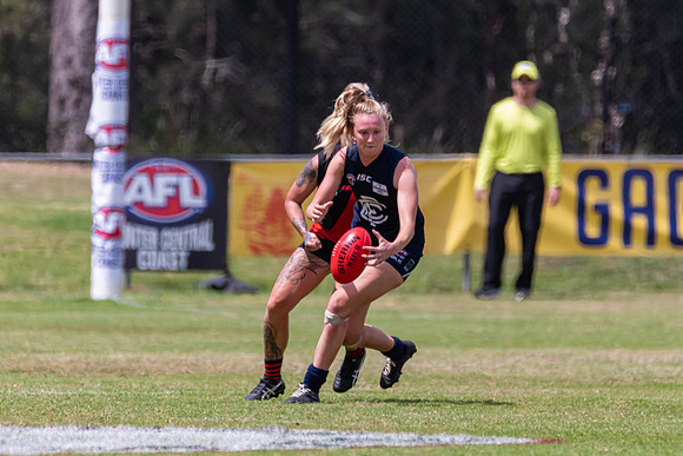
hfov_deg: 2.2
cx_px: 352
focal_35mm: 926
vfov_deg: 1.5
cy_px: 218
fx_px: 17572
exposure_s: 1/2000
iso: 800
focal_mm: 600
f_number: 6.3
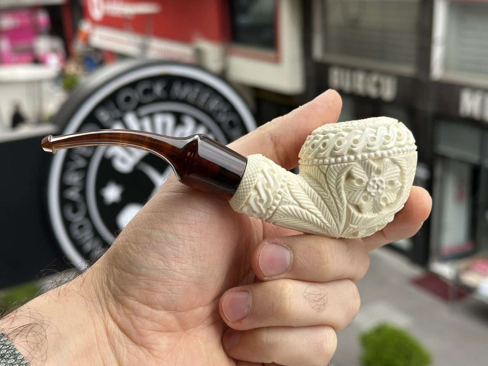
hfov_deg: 39.7
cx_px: 244
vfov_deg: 30.3
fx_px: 677
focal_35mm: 48
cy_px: 183
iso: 64
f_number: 1.78
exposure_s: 1/872
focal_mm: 6.86
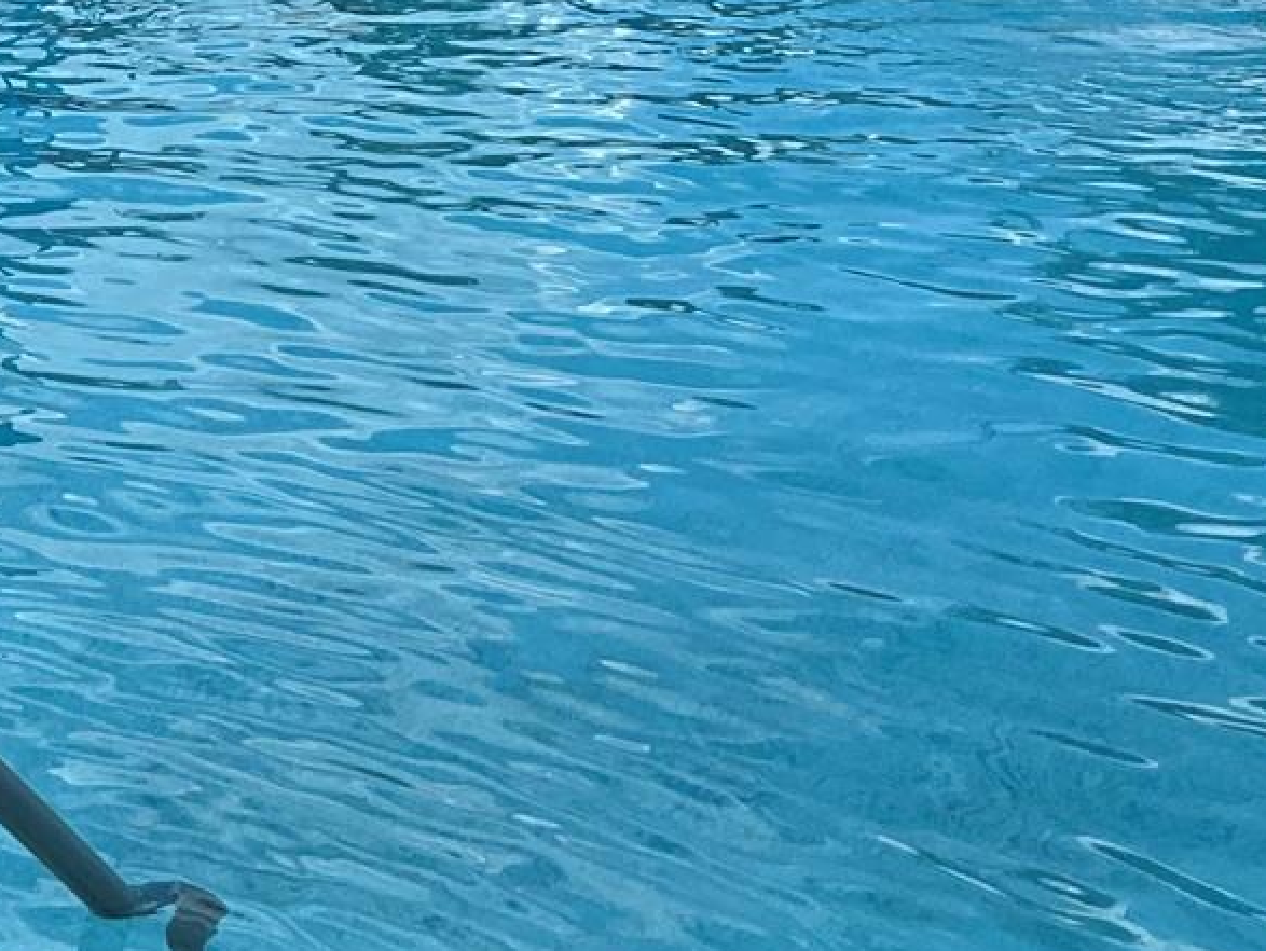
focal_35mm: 79
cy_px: -142
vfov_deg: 17.9
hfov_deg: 23.0
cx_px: -188
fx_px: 2891
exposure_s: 1/2227
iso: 25
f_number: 1.8
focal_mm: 3
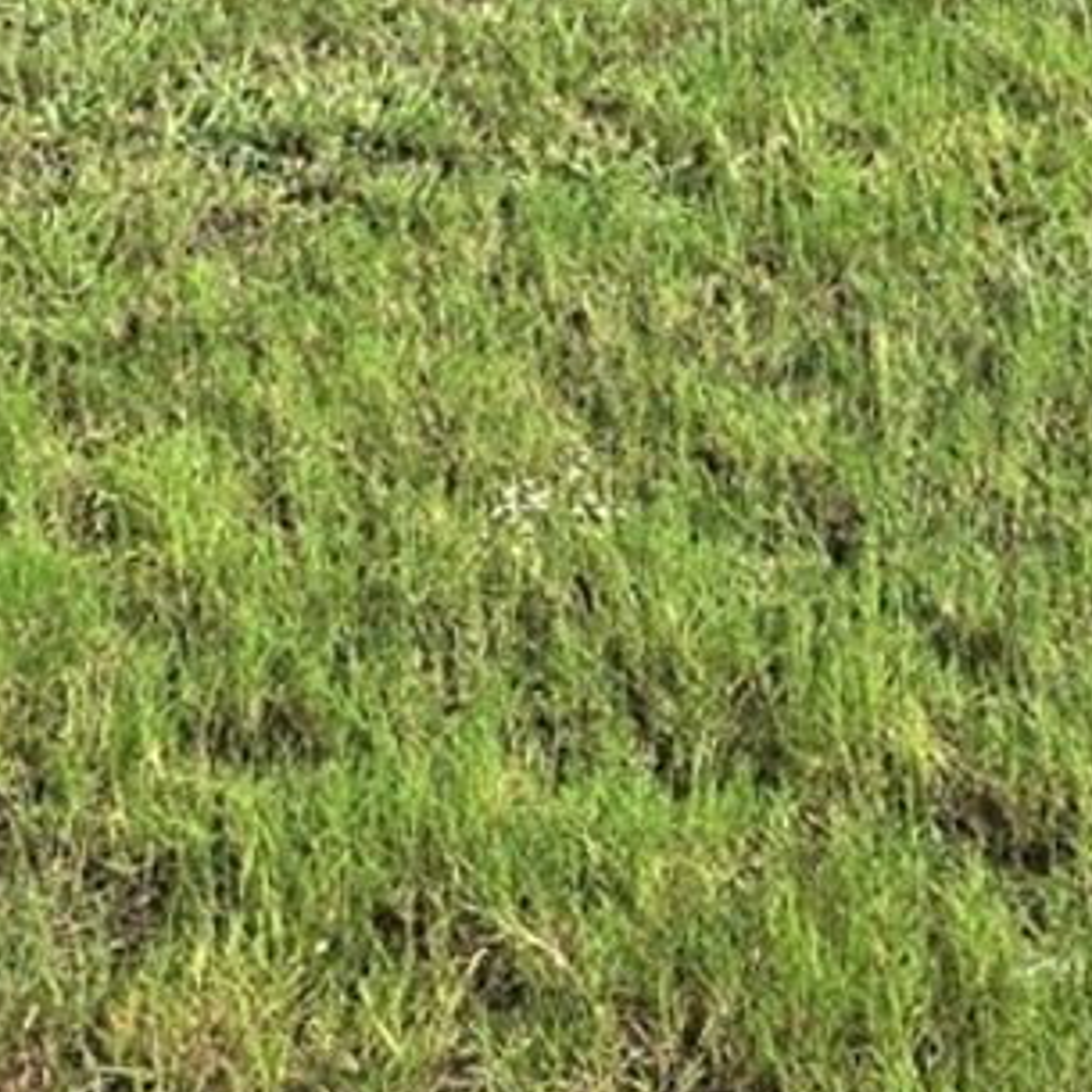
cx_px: 763
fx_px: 3248
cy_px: -940
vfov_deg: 15.9
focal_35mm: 91
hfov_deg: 19.0
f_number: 1.8
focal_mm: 5.4
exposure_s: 1/3697
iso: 25
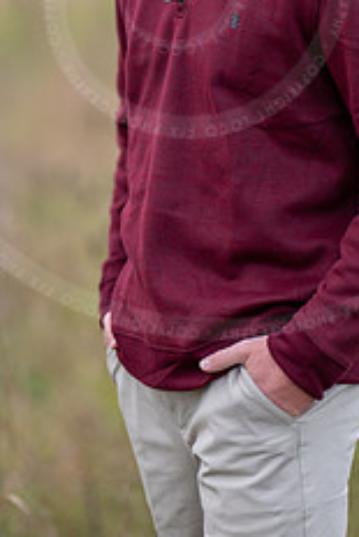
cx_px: 195
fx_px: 2464
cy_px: 39
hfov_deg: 8.3
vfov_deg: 12.3
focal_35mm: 165
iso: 320
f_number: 1.2
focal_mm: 85
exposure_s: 1/400
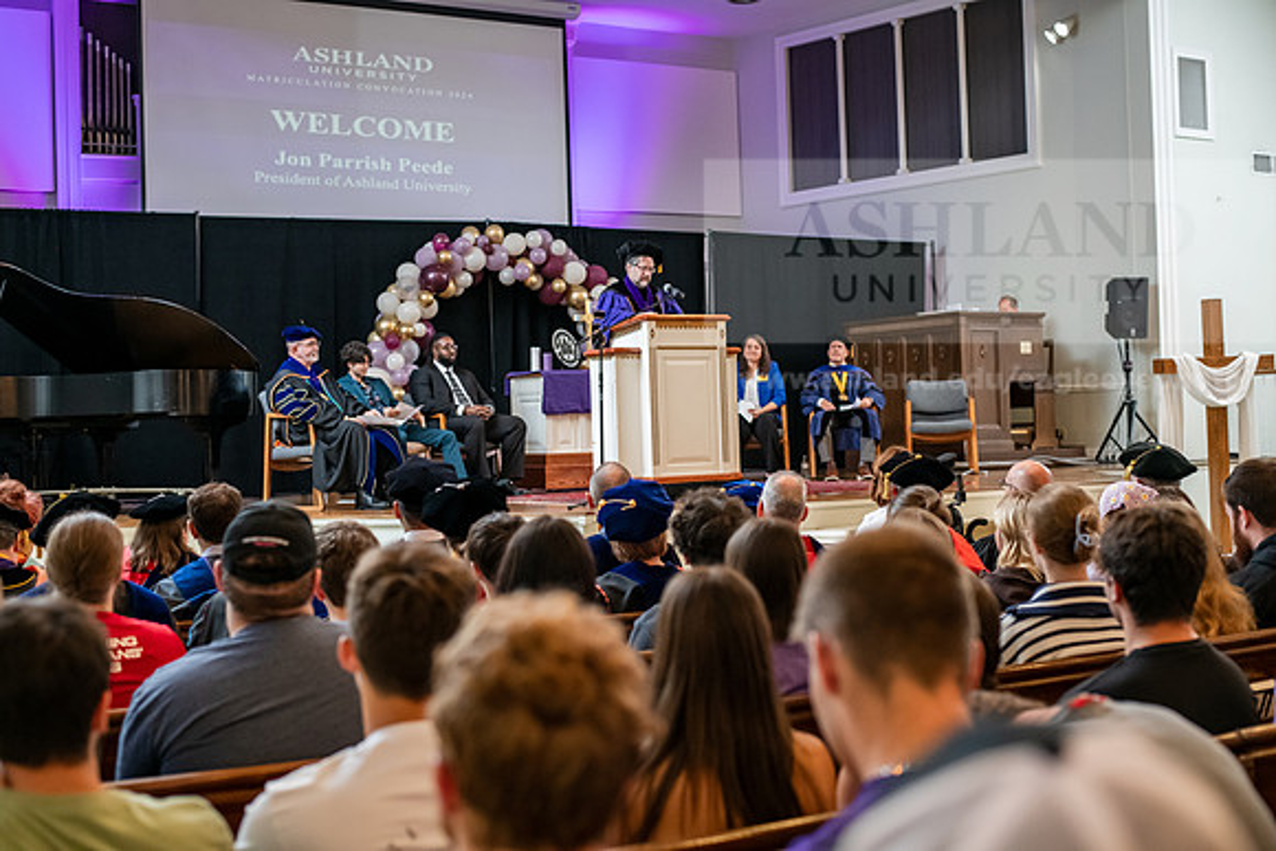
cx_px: 638
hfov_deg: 39.6
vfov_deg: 27.0
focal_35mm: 50
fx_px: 1773
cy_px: 426
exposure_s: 1/200
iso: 2500
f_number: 3.2
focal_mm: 50
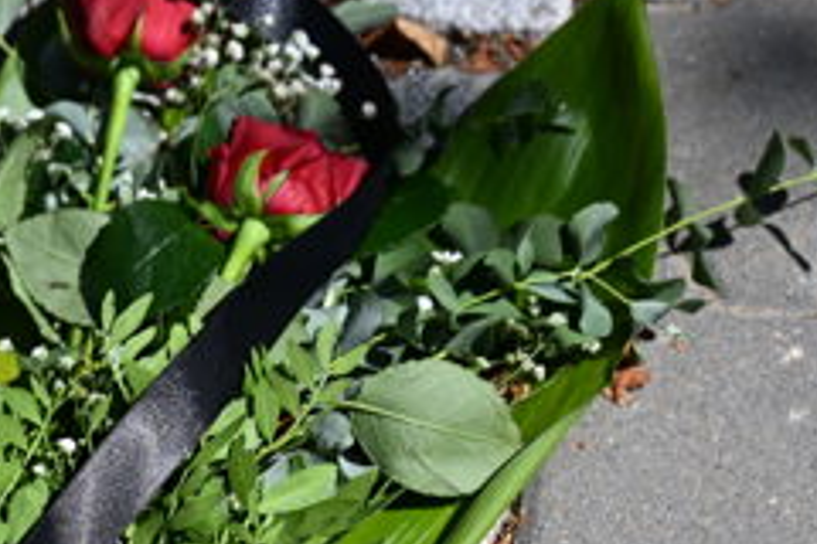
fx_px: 4039
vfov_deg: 7.7
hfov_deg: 11.5
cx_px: 109
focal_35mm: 178
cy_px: 544
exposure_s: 1/4000
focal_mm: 62
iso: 320
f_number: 4.5
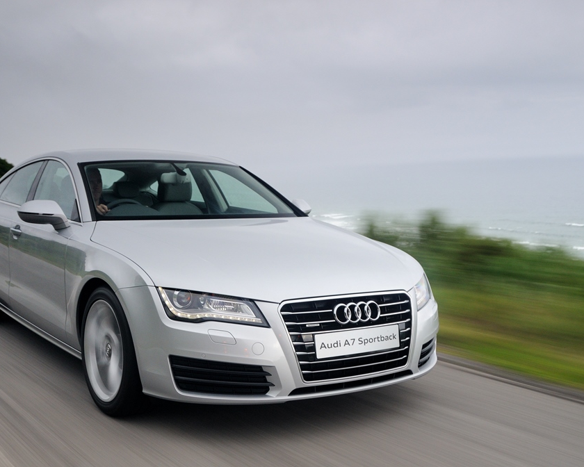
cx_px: 286
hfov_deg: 38.8
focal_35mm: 48
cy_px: 236
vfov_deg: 31.5
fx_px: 830
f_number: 5.6
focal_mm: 28
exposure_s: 1/30
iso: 400
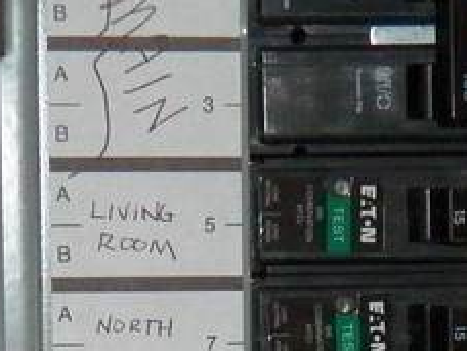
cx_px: 330
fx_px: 3035
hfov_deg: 8.8
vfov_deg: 6.4
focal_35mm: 225
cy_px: 718
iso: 400
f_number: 3.2
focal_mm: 7.1
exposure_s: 1/30
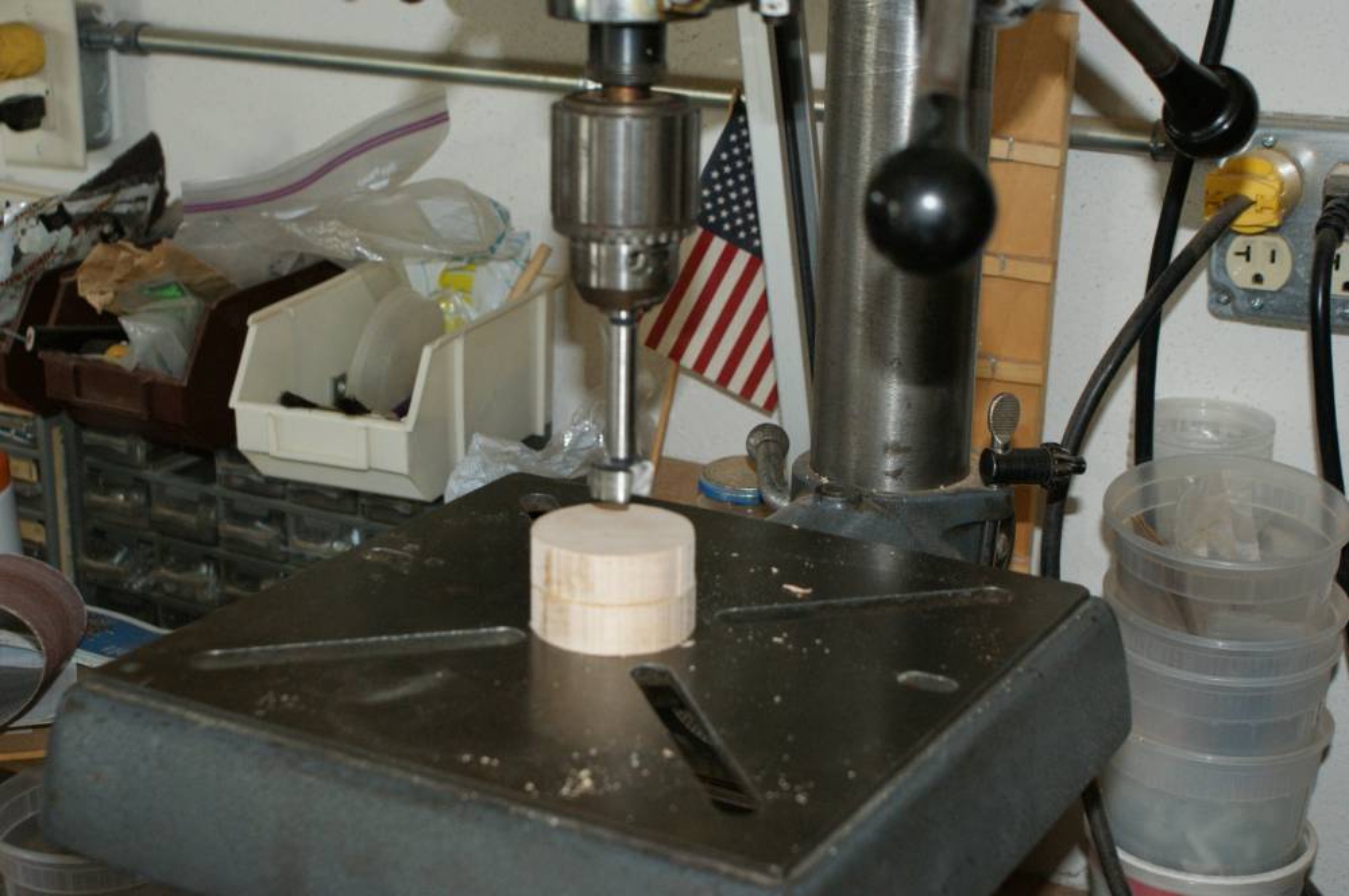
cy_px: 448
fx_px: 1965
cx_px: 674
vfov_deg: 25.7
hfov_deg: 37.9
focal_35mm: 52
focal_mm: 35
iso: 400
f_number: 5.6
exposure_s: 1/60
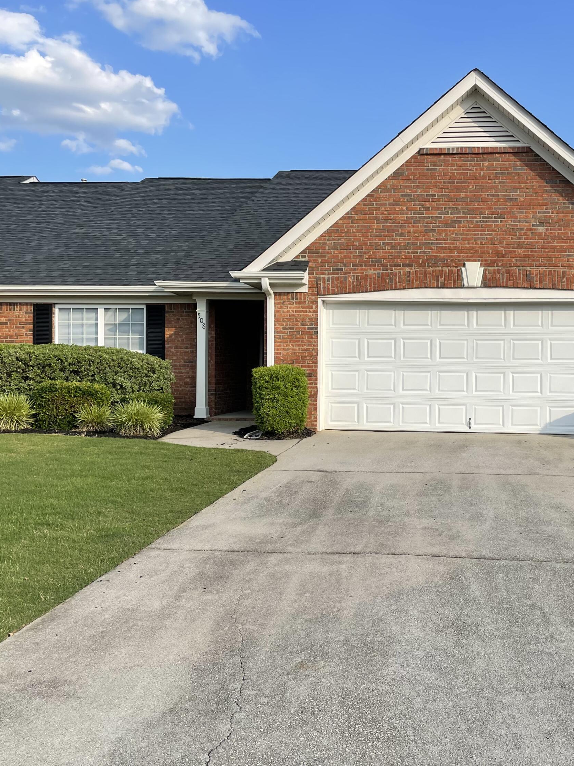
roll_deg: -0.6
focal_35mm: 35
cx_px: 388
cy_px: 384
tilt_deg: -0.9
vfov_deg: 52.6
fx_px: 774
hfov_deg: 40.1
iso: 32
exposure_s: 1/2681
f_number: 1.6
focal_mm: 4.2
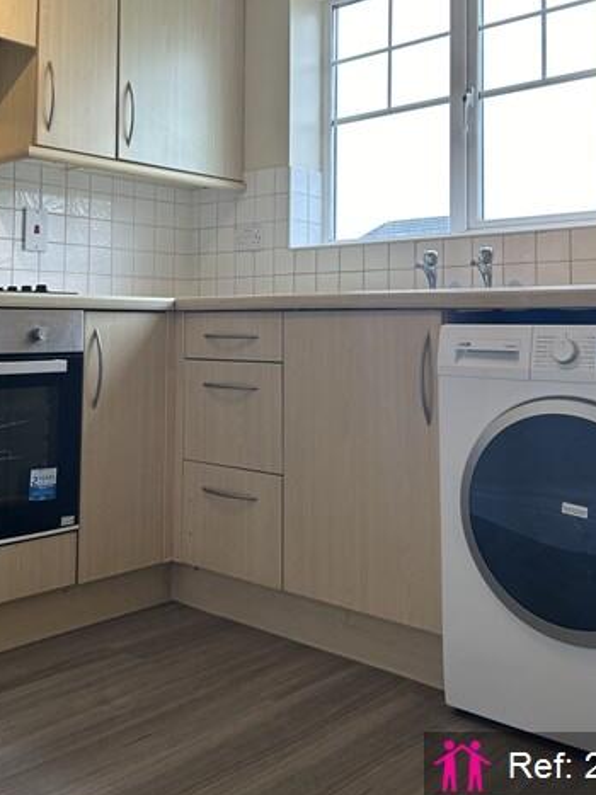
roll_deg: +0.3
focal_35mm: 38
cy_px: 253
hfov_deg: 37.6
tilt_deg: +4.5
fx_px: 873
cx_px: 261
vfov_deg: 48.0
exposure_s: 1/118
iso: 32
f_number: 1.5
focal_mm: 5.7
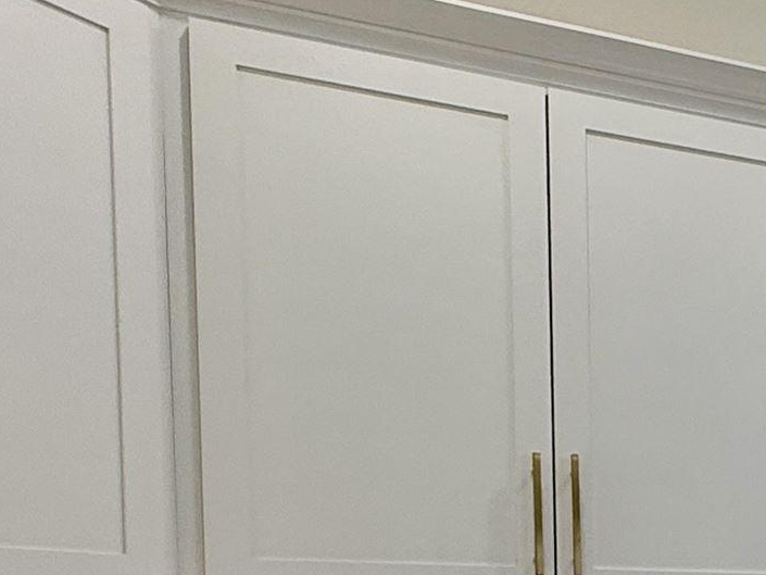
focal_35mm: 61
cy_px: 703
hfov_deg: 24.2
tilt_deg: -4.2
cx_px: 1177
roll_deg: +0.4
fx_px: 1350
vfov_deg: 22.1
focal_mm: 2.22
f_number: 2.2
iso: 100
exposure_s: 1/120
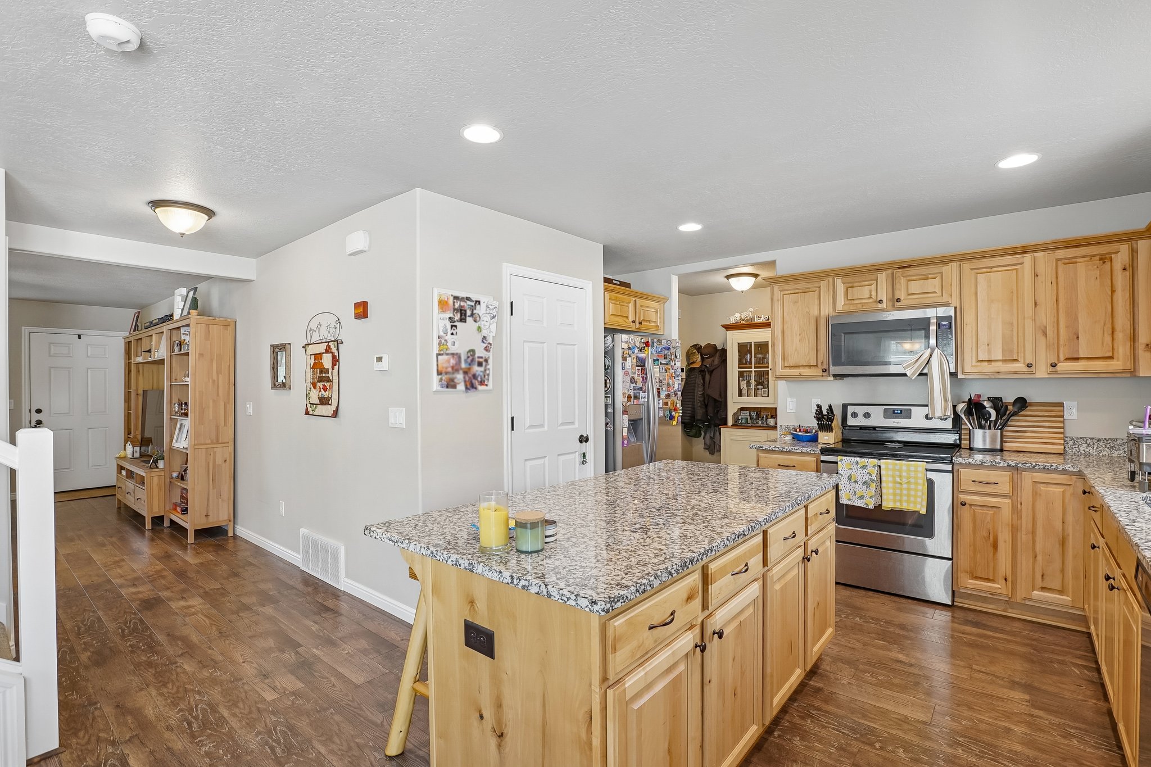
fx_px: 511
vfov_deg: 73.7
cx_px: 576
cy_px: 384
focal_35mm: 16
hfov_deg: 96.7
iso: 400
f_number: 8
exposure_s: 1/13
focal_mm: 16
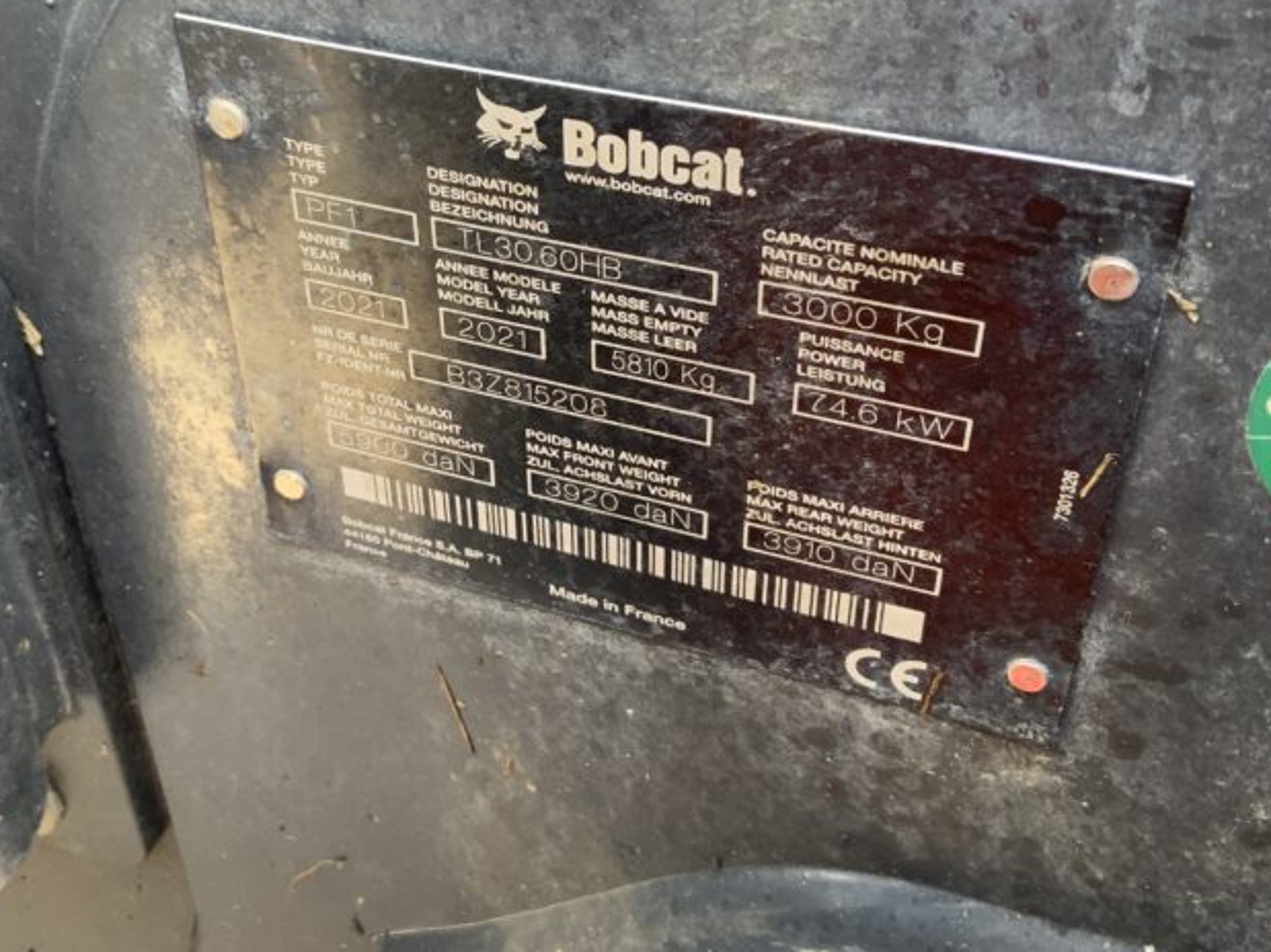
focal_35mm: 48
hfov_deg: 39.4
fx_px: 1762
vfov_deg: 30.2
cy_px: 367
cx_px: 478
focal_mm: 3
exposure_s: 1/60
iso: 64
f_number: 1.8
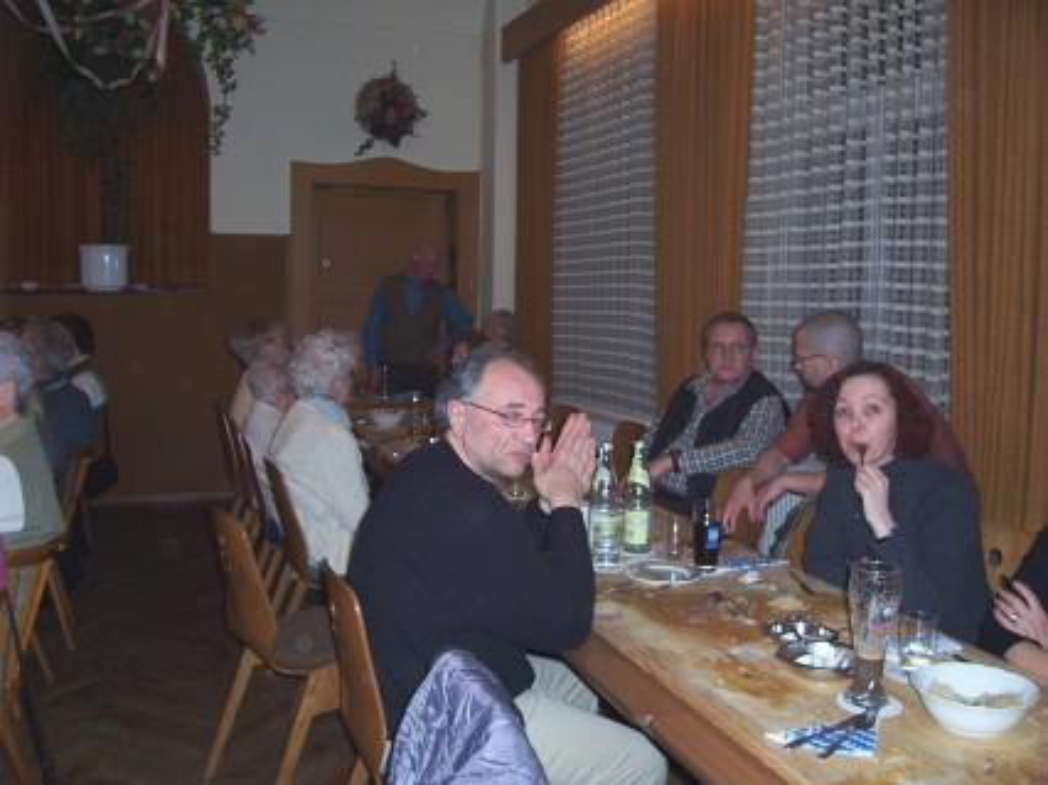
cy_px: 392
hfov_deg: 54.0
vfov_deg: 41.8
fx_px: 1029
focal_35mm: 34
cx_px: 524
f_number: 2.7
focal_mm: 5.6
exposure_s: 1/60
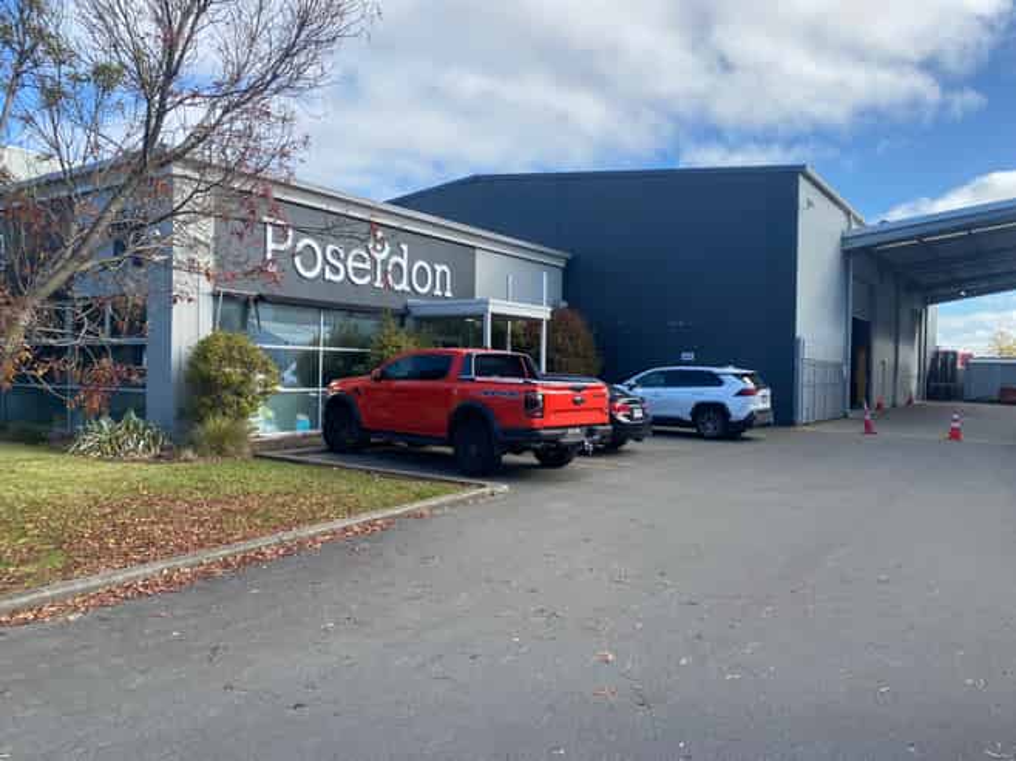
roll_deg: -1.0
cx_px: 508
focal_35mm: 26
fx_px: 763
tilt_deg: -0.9
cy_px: 380
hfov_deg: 67.3
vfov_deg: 53.0
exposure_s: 1/1464
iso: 32
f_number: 1.8
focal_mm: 4.25
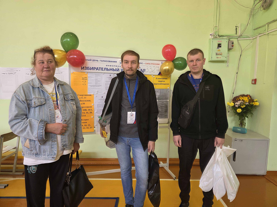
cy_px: 104
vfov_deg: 58.9
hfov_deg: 73.9
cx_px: 138
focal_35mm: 23
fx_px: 184
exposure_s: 1/100
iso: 250
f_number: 1.7
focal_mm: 6.3
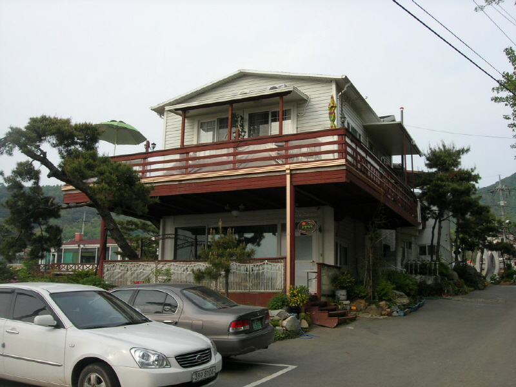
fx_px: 566
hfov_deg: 49.0
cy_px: 194
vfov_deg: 37.7
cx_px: 258
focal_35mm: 38
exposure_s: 1/282
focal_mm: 7.8
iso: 64
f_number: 4.8
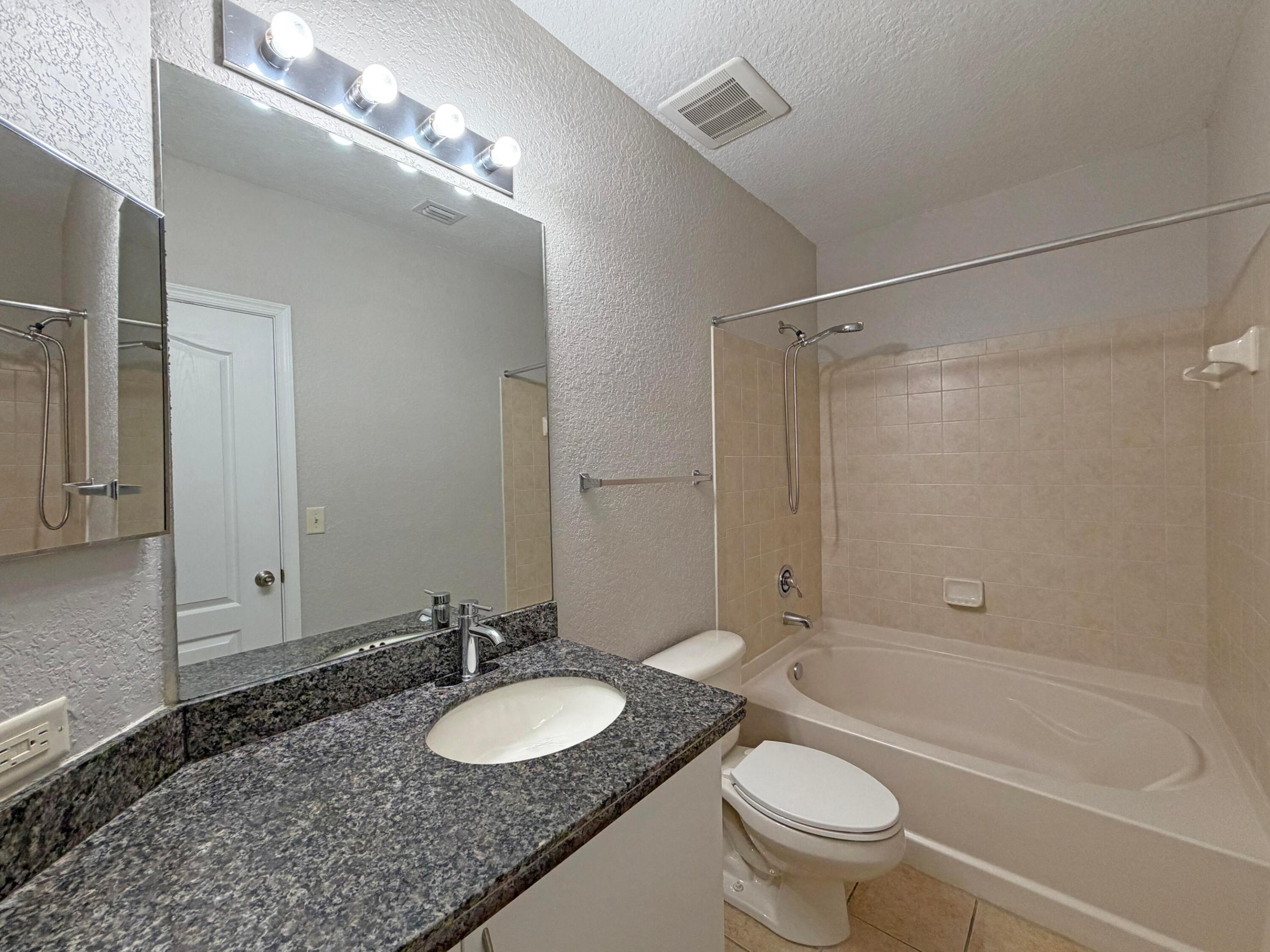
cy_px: 476
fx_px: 514
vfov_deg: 85.7
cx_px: 635
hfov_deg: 102.1
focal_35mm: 14
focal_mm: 2.22
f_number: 2.2
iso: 200
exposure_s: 1/60
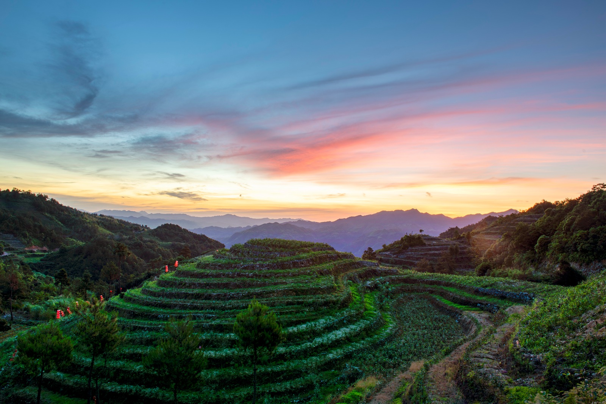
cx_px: 303
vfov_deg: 47.9
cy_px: 202
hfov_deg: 67.4
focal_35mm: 27
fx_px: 455
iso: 64
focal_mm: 27
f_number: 14
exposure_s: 4
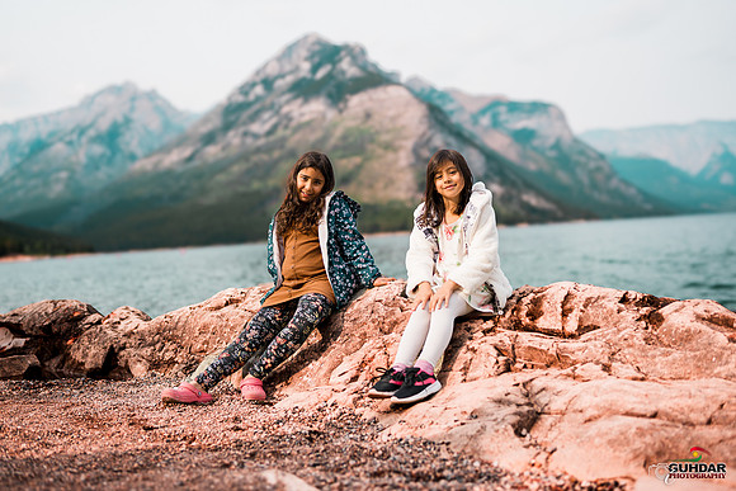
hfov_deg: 54.4
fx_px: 716
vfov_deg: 37.9
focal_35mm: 35
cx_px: 368
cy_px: 246
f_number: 1.8
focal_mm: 35
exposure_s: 1/8000
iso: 200
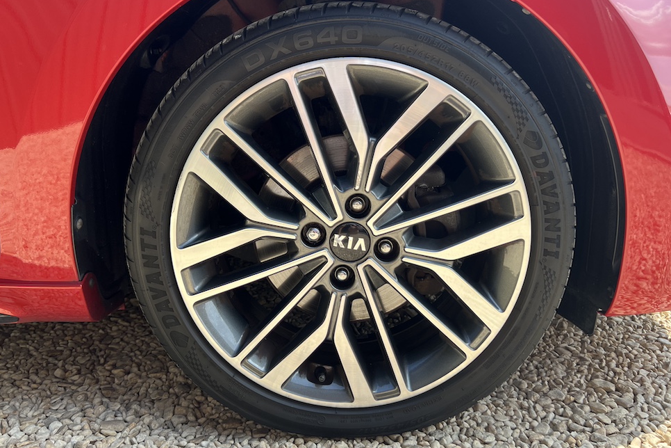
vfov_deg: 46.4
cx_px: 331
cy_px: 211
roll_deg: +3.1
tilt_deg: -12.0
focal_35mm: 28
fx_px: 522
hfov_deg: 65.5
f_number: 1.5
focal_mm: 5.7
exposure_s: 1/696
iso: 50
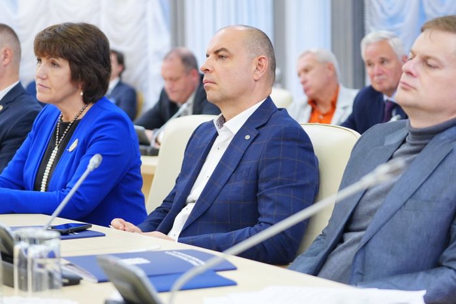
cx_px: 228
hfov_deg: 19.5
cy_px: 152
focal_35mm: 105
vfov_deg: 13.0
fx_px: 1330
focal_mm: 70
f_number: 2.8
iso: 2000
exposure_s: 1/160
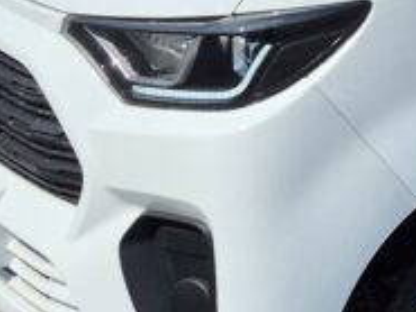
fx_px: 1792
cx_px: 969
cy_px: -361
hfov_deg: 11.3
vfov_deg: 9.2
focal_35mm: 149
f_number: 1.8
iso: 25
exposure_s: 1/2824
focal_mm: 5.4
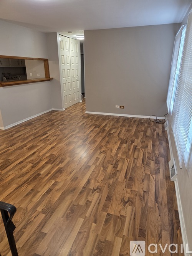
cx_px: 96
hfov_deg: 58.9
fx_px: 170
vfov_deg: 73.9
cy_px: 128
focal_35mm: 23
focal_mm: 5.4
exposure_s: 1/120
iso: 250
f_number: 1.8
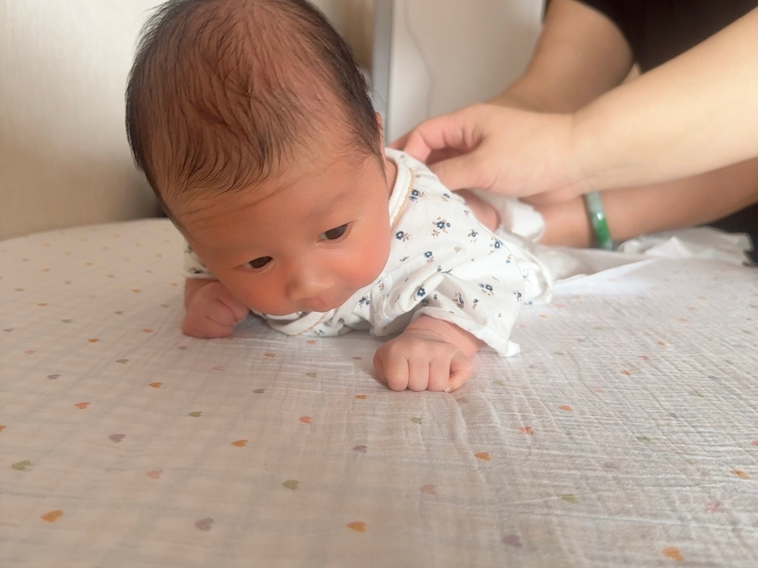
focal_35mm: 24
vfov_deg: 56.8
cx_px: 379
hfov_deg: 71.6
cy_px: 284
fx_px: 526
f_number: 1.78
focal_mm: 6.76
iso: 200
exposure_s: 1/89
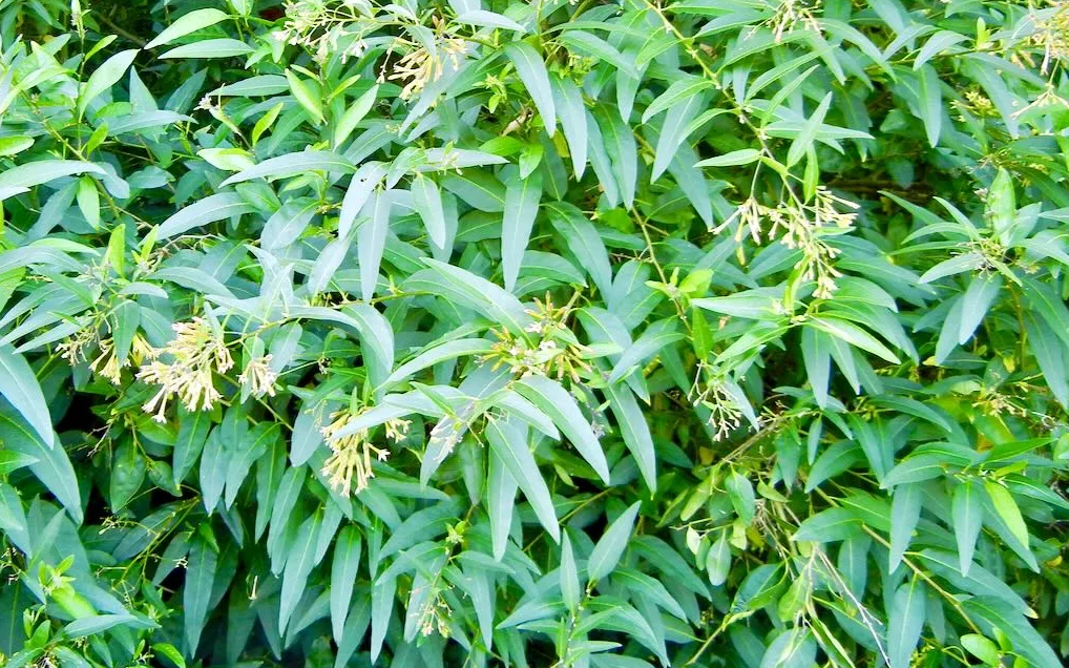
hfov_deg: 59.7
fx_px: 932
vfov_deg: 39.2
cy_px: 266
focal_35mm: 32
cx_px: 532
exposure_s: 1/44.3
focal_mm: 5.4
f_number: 3.5
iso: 160
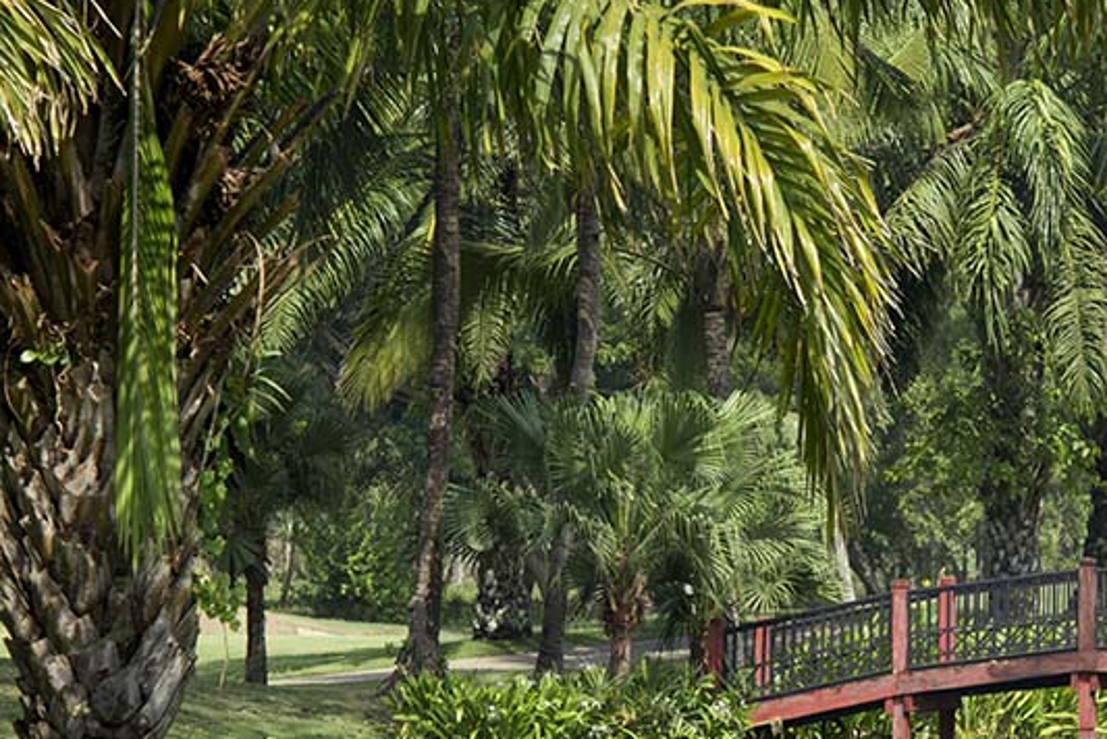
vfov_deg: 4.2
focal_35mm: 324
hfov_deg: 6.4
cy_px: 489
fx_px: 9968
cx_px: 843
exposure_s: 1/100
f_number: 14
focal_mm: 180
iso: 200
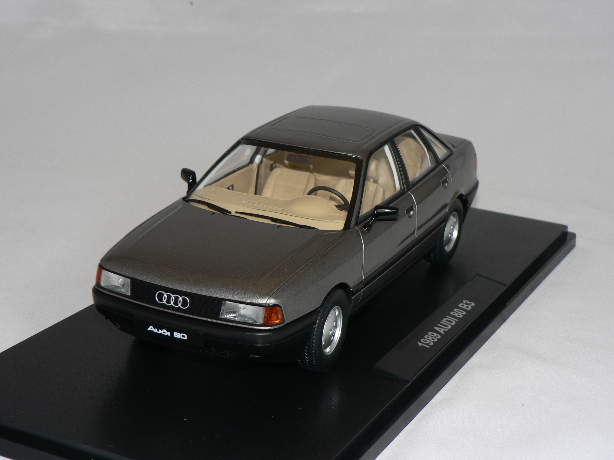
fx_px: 1188
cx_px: 307
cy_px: 230
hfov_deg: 29.0
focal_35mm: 67
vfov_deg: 21.9
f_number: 3.2
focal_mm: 11.2
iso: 80
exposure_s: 1/60
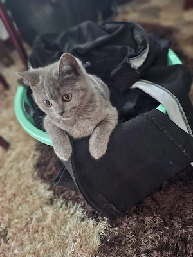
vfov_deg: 73.9
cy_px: 128
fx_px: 171
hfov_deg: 58.9
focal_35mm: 23
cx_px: 96
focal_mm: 5.54
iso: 1250
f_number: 1.8
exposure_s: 1/17
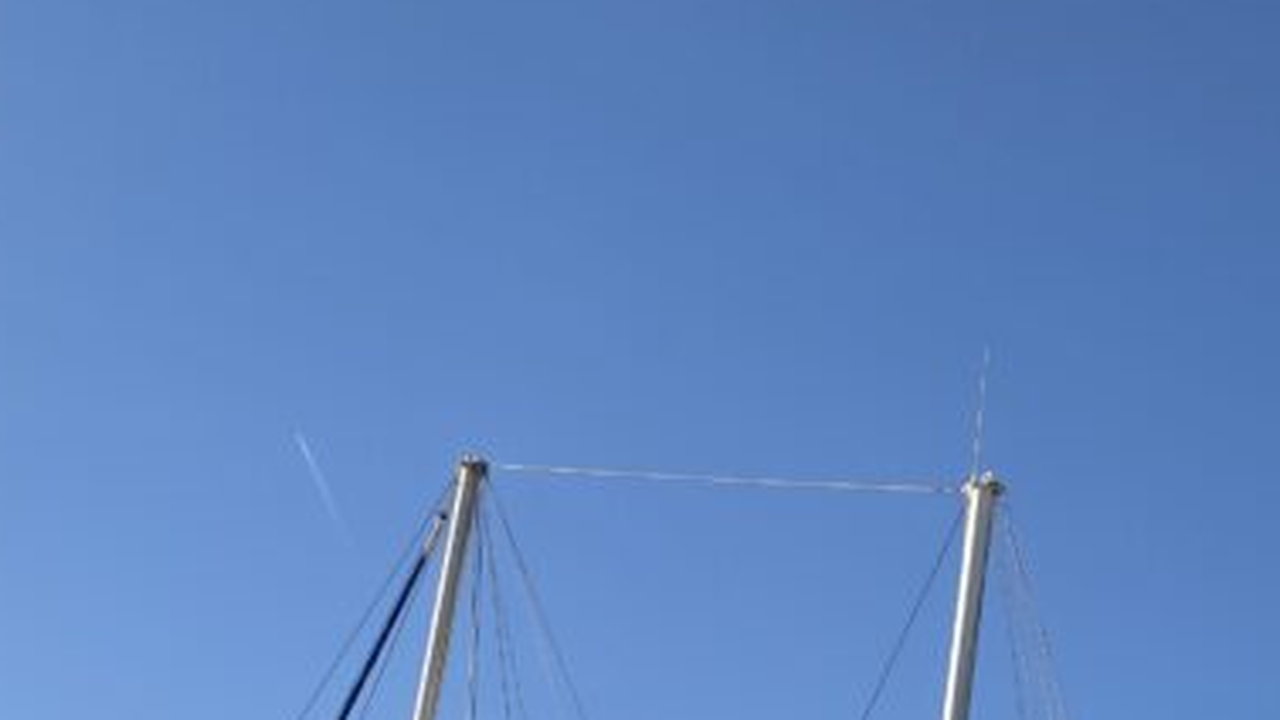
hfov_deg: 30.9
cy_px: 1117
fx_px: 2308
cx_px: 767
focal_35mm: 68
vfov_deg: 16.1
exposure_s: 1/775
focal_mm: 6.3
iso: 12
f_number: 1.7
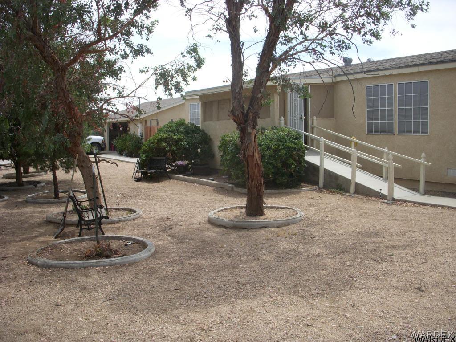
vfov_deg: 37.7
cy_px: 171
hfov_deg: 49.0
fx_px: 501
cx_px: 228
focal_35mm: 38
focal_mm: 6.3
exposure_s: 1/640
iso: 100
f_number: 3.3
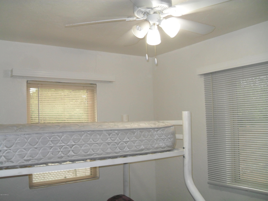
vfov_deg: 40.7
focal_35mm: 35
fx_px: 271
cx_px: 134
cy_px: 100
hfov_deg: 52.6
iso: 200
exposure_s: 1/45
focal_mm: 6.2
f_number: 2.8
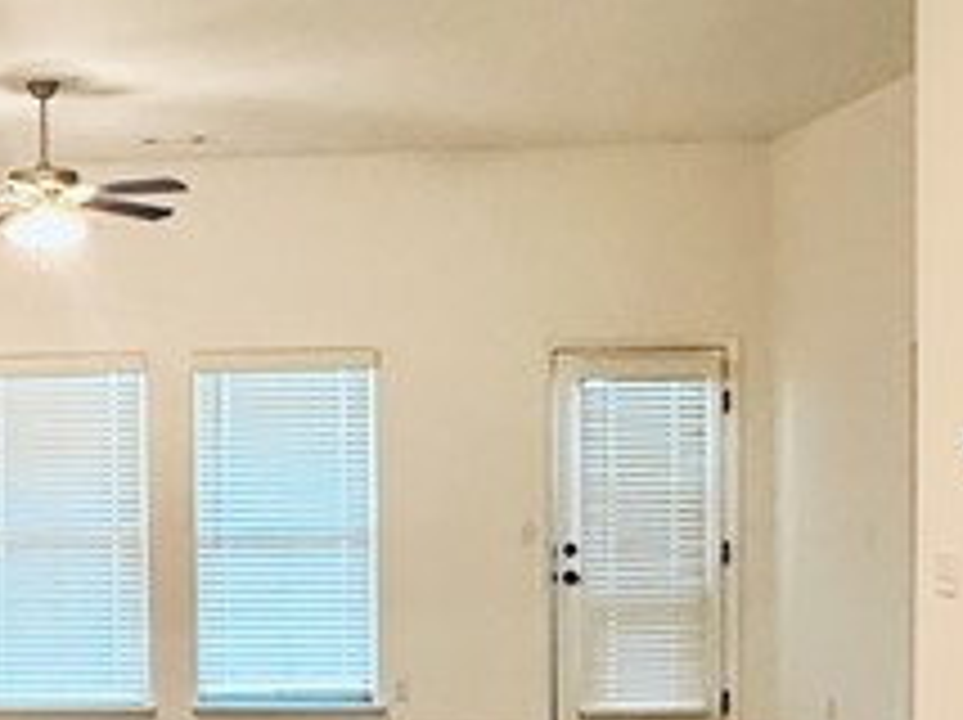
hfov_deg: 26.7
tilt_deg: -2.3
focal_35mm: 67
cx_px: -90
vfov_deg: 21.6
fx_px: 1862
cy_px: 562
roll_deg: +0.2
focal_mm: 2.22
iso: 200
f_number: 2.2
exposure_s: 1/60
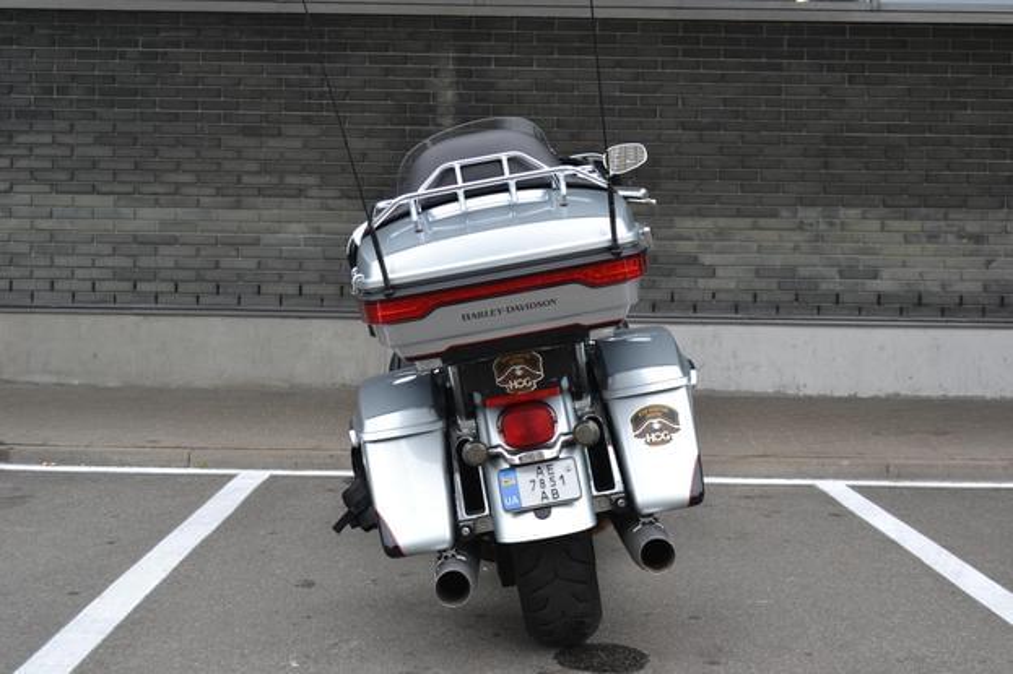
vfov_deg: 26.5
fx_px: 1435
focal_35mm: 51
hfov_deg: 38.9
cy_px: 337
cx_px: 506
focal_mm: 34
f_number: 5.6
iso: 320
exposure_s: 1/125
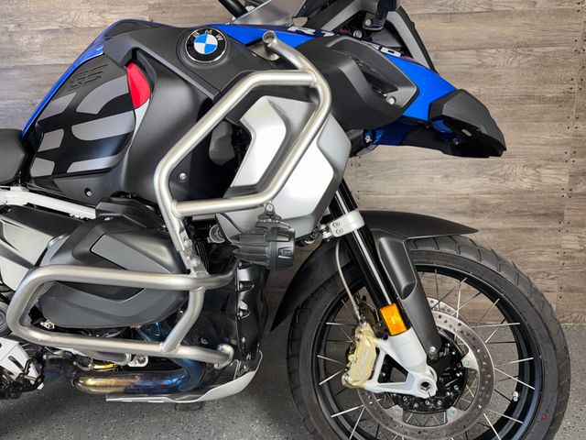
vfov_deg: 56.8
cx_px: 293
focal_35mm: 24
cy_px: 220
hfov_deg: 71.6
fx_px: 406
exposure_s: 1/34
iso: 50
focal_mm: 6.76
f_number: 1.78
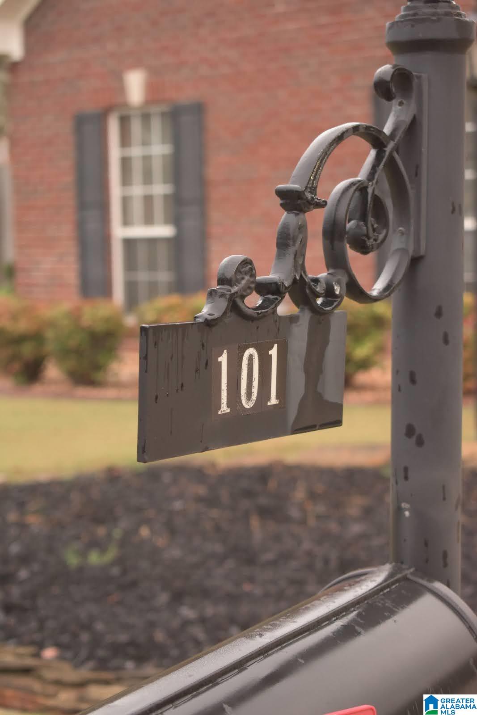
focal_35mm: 82
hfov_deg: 16.6
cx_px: 238
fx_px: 1639
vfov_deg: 24.6
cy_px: 358
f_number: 5.6
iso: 2500
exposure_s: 1/30
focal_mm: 55
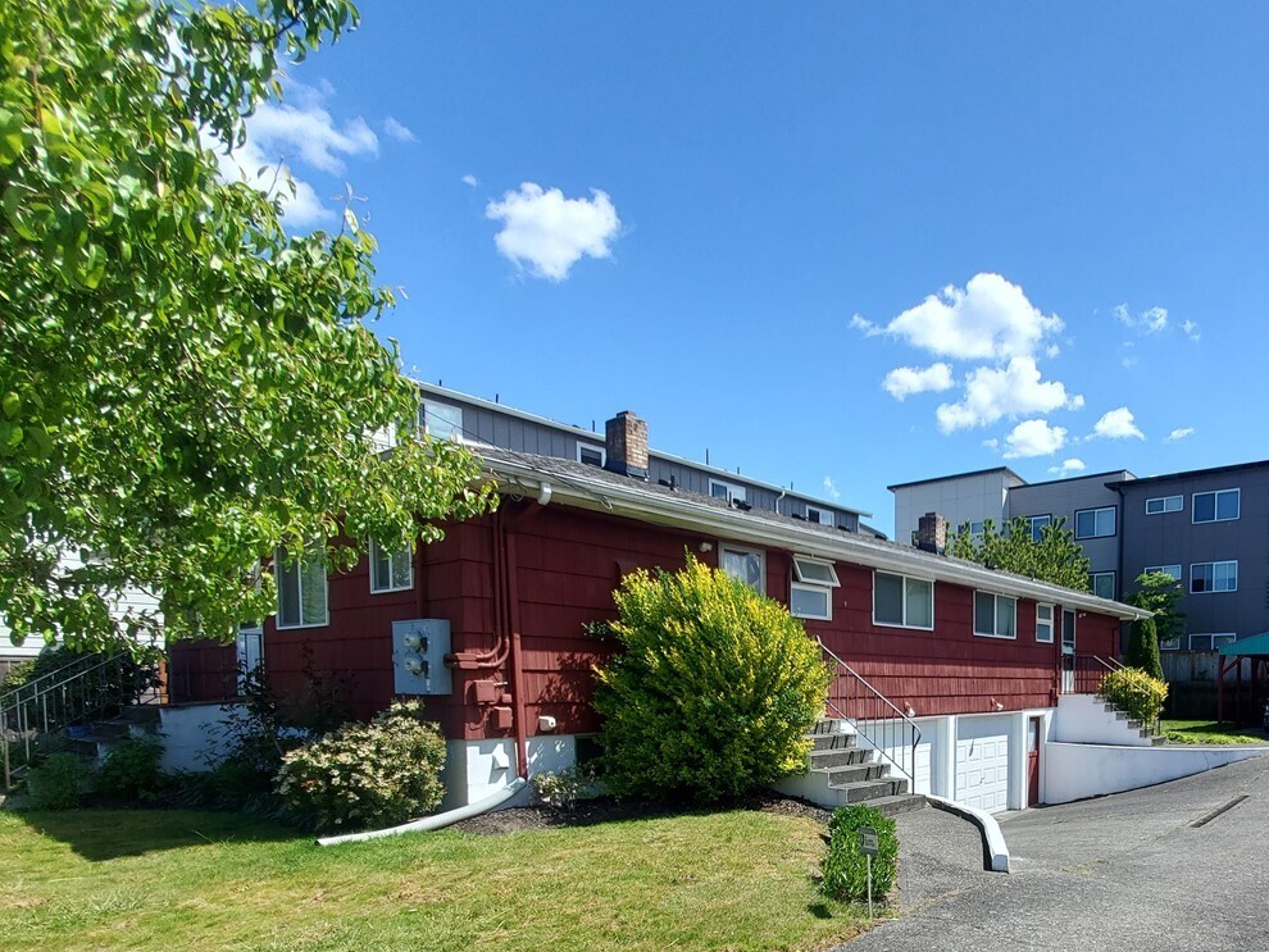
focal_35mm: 21
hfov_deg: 75.6
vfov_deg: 59.9
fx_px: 770
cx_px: 882
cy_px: 720
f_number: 2.2
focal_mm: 1.8
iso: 50
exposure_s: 1/871
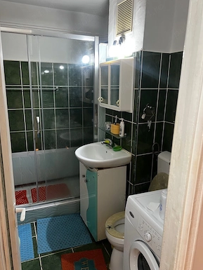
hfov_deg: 51.4
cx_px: 100
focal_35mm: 27
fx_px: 211
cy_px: 138
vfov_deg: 65.3
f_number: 1.5
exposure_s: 1/50
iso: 200
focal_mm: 5.7
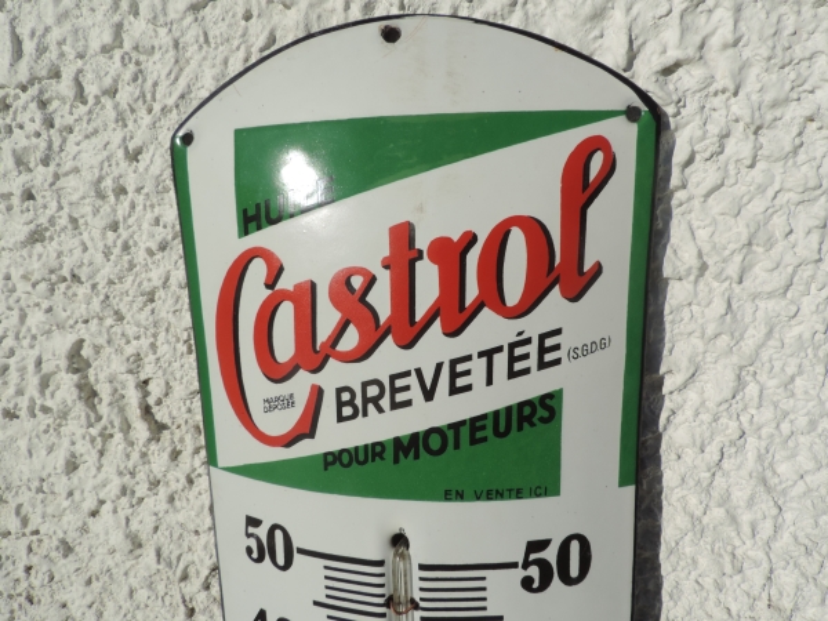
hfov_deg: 71.6
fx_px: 574
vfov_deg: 56.8
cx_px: 414
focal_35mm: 24
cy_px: 310
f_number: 4.2
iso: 80
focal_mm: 4.3
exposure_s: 1/1600
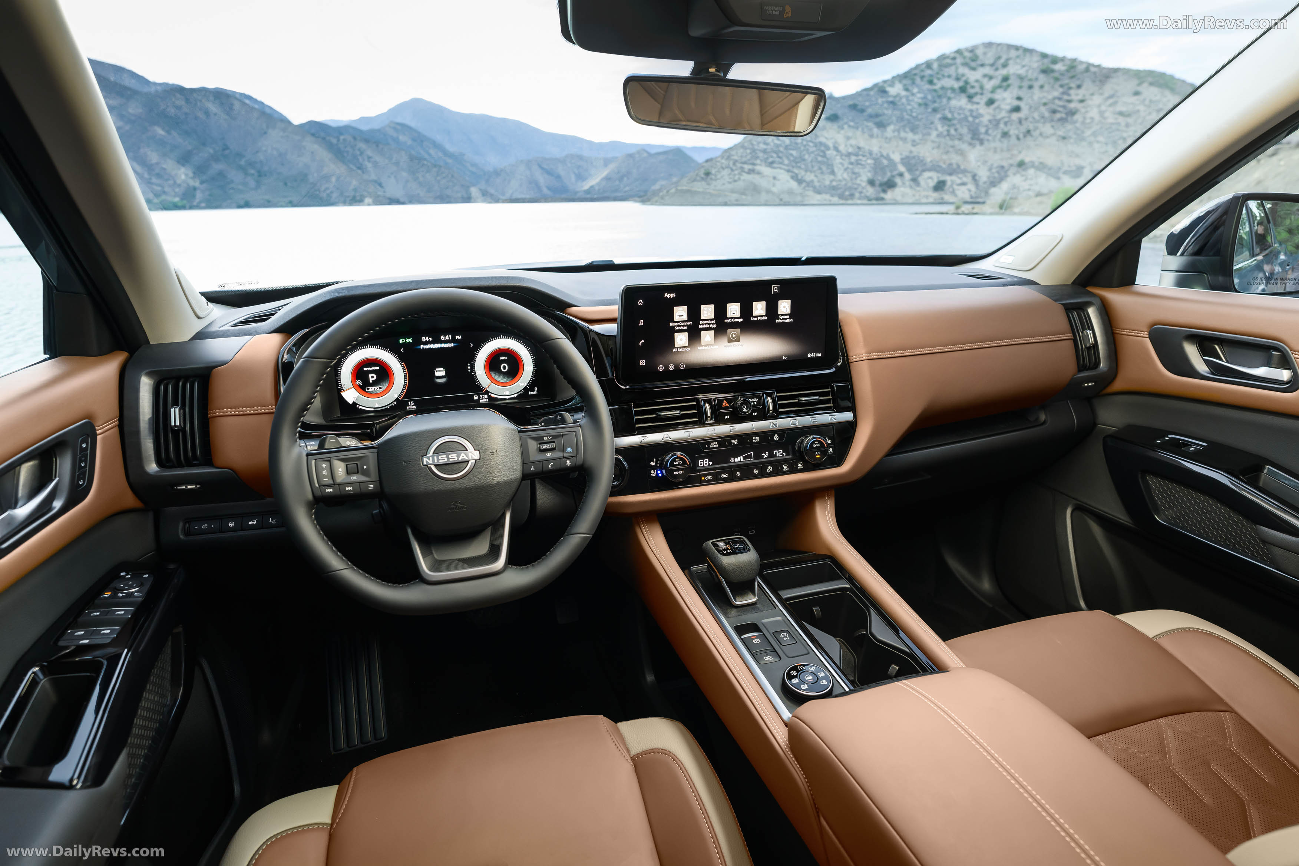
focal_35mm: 20
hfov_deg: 84.0
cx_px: 650
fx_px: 722
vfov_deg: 61.9
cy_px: 433
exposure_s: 1/20
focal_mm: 20
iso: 1000
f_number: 5
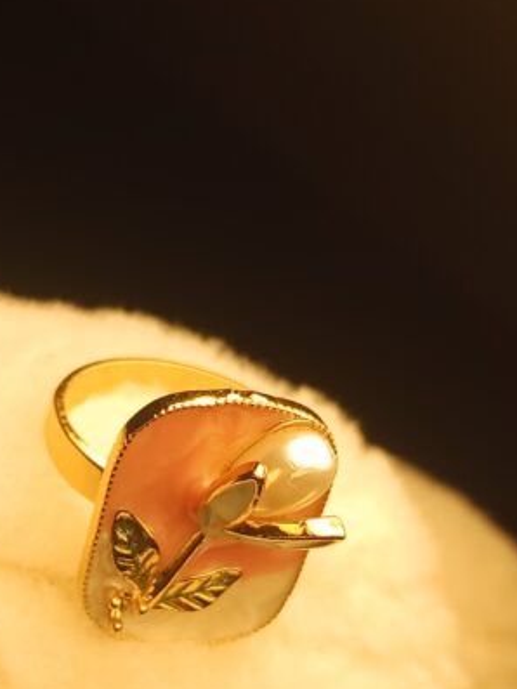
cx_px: 153
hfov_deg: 18.8
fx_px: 1552
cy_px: 457
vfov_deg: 24.9
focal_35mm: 78
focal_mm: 3.98
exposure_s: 1/123
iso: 50
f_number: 1.8
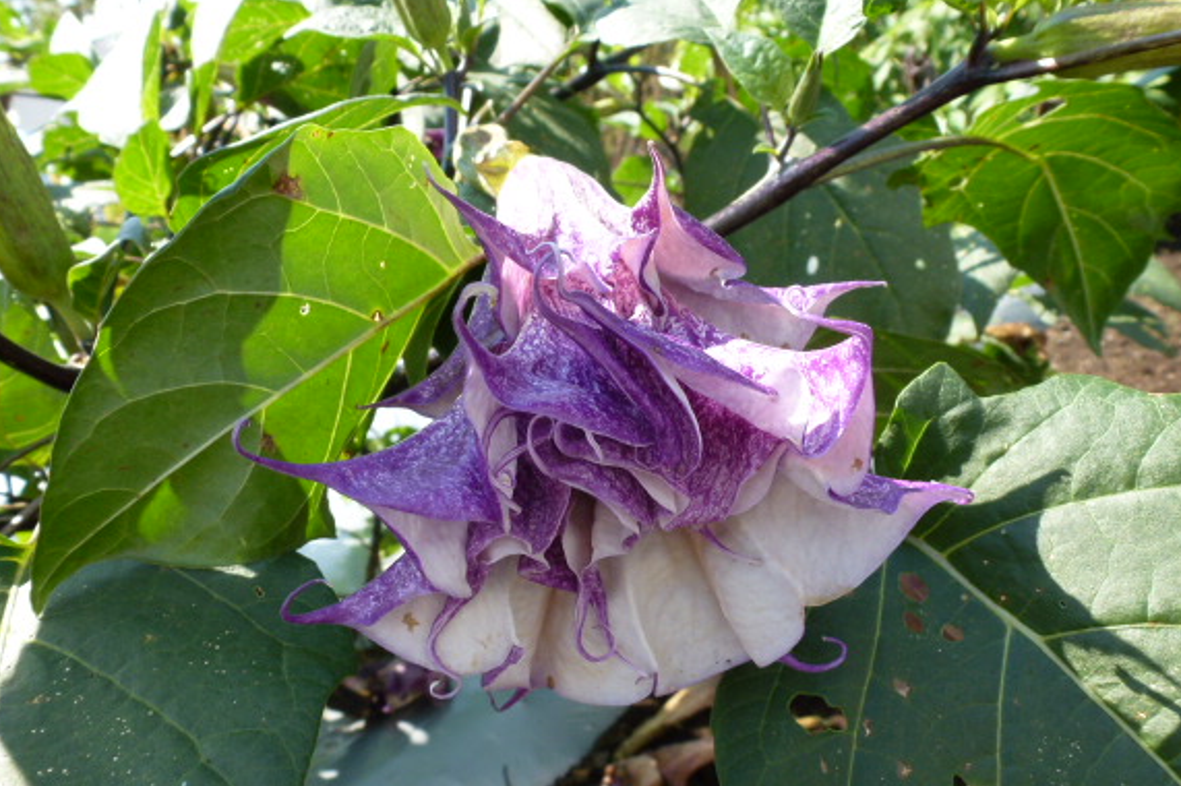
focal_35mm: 28
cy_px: 472
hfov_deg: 65.5
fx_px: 918
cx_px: 600
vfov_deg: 46.1
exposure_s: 1/200
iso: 100
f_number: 4
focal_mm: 4.3
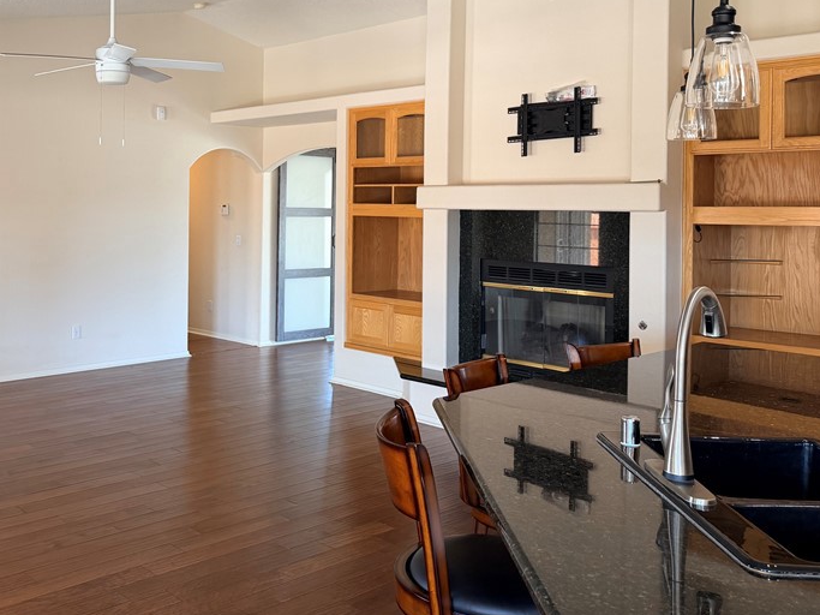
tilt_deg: +0.2
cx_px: 279
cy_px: 207
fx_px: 853
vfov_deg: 39.2
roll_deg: -0.5
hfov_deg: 50.5
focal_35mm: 36
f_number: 1.78
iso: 200
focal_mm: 6.76
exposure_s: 1/120
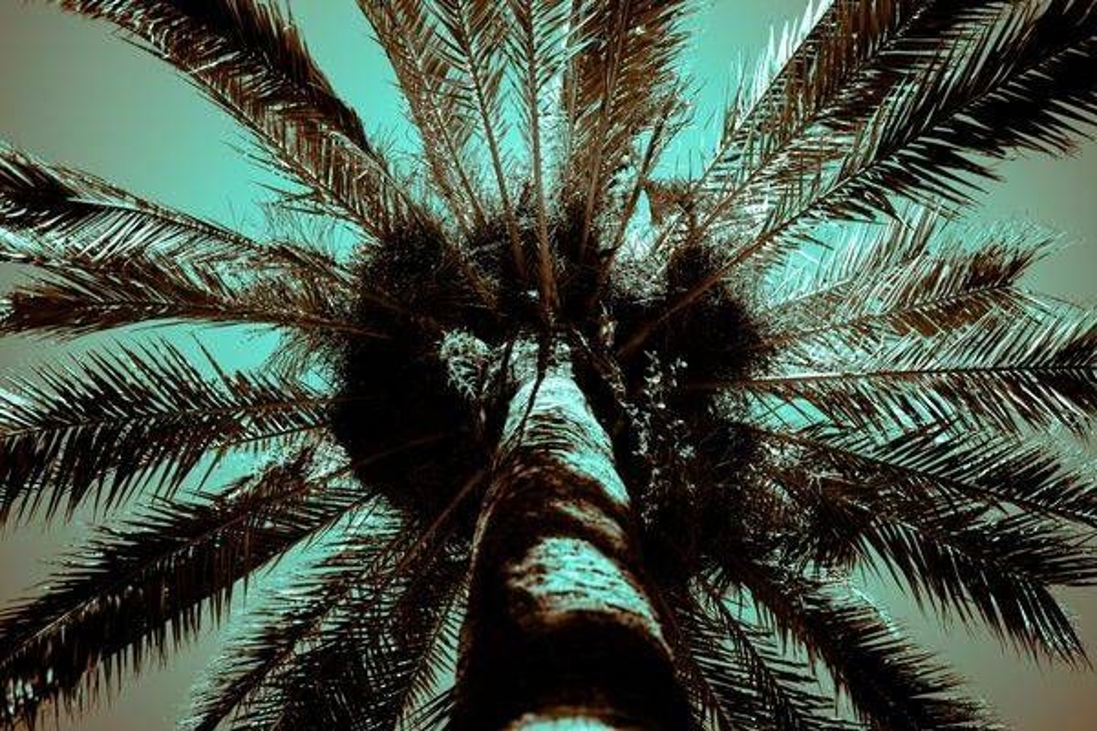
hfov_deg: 54.4
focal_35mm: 35
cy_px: 366
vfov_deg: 37.9
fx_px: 1066
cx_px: 548
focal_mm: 35
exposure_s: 1/800
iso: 100
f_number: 1.8
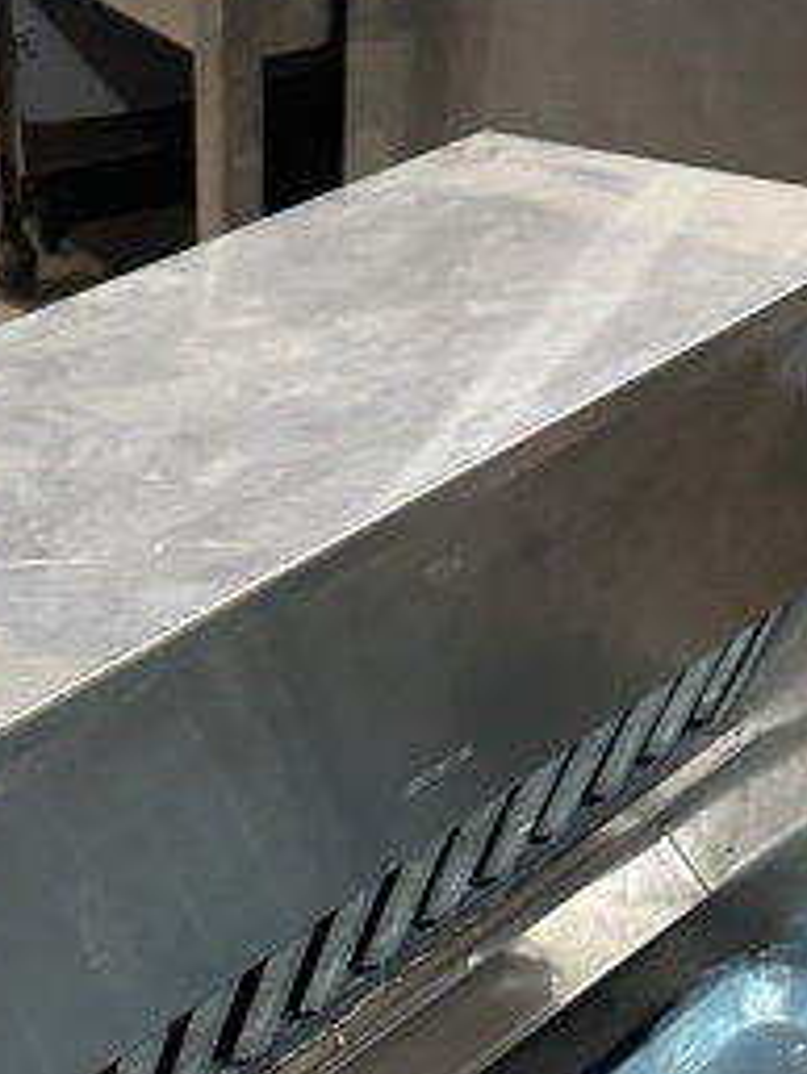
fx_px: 2360
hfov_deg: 19.3
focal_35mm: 76
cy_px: 1569
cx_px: 213
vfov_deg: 21.8
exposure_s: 1/60
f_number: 1.78
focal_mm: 6.86
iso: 320
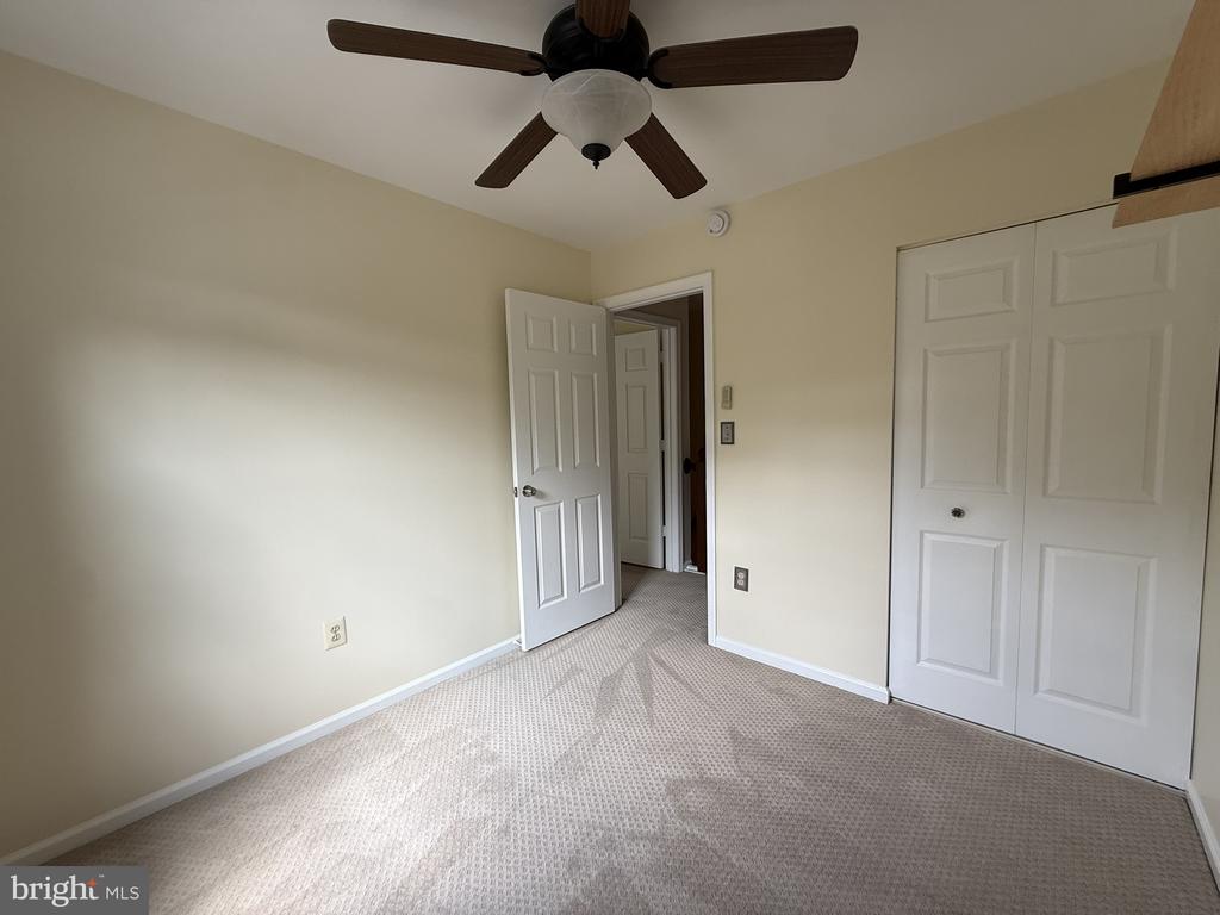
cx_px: 610
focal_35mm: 14
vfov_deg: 85.7
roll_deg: +1.9
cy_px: 458
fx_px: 493
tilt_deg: -4.8
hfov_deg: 102.1
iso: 64
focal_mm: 2.22
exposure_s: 1/99
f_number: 2.2
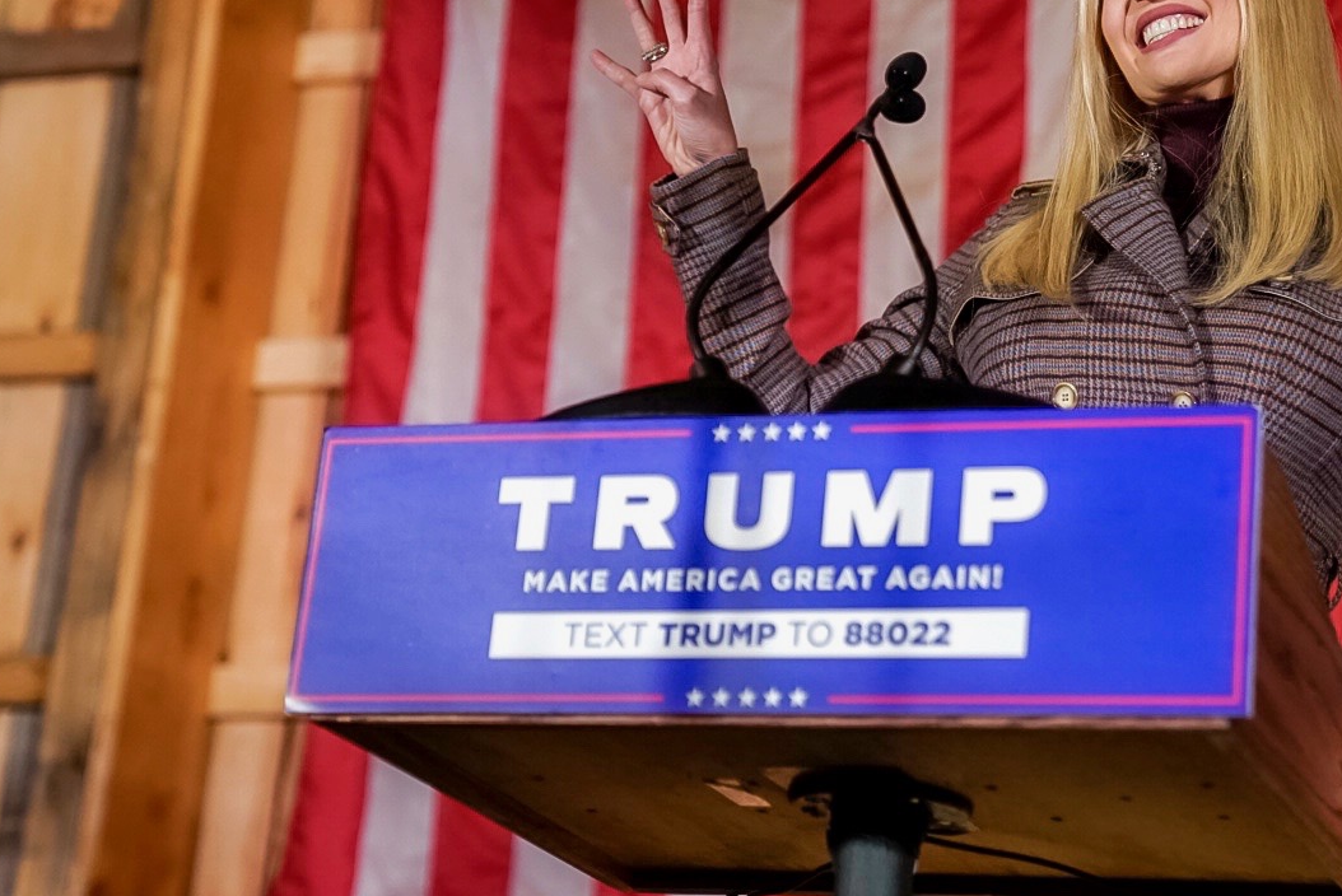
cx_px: 847
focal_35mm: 92
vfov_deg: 14.9
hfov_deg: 22.1
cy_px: 300
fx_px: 3431
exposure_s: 1/320
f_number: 2.8
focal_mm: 60
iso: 2500
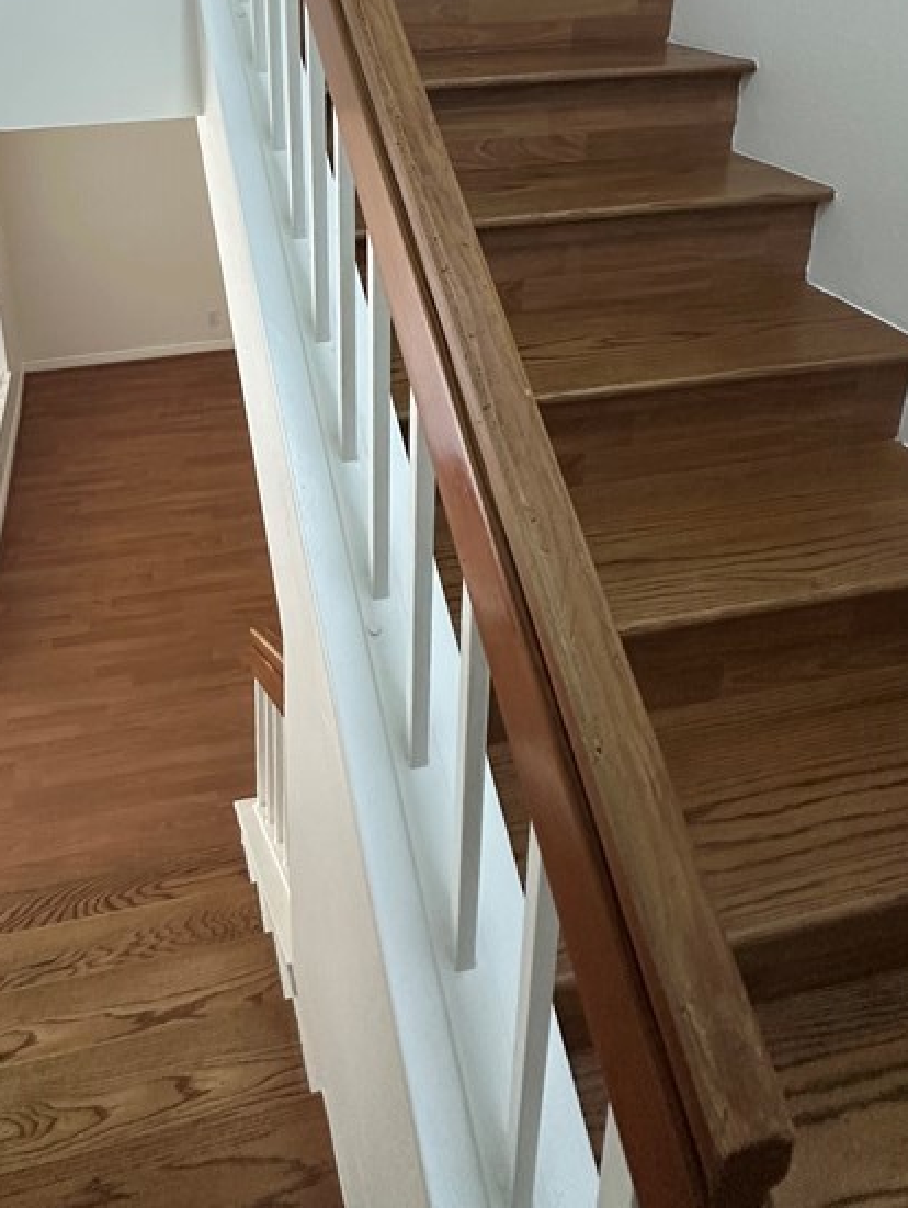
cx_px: 268
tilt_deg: -20.5
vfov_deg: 61.2
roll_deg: +2.3
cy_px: 226
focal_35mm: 26
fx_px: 908
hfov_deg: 51.6
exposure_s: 1/99
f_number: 2.2
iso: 320
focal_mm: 2.22
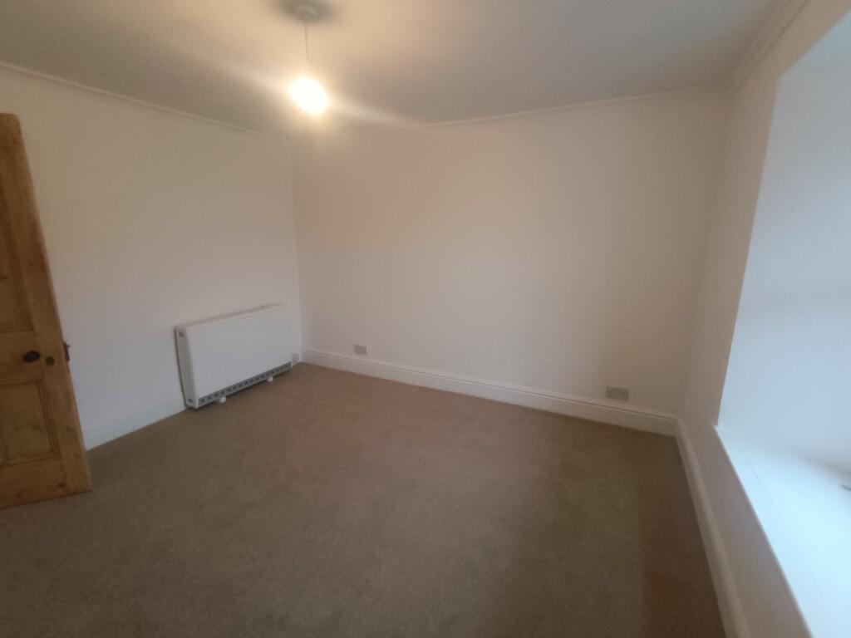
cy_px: 319
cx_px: 426
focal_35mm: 16
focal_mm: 1.66
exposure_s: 1/50
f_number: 2.2
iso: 790
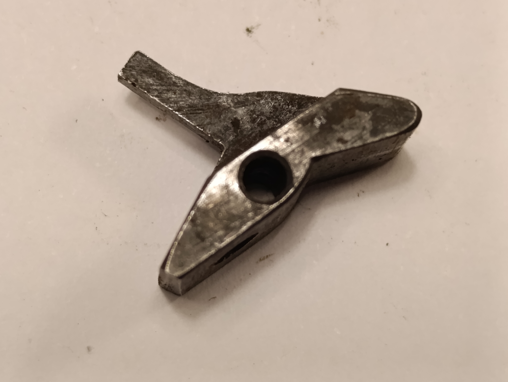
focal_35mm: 92
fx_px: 1352
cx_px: 254
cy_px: 191
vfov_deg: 16.1
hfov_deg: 21.3
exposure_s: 1/100
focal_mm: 6.14
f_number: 1.6
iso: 800
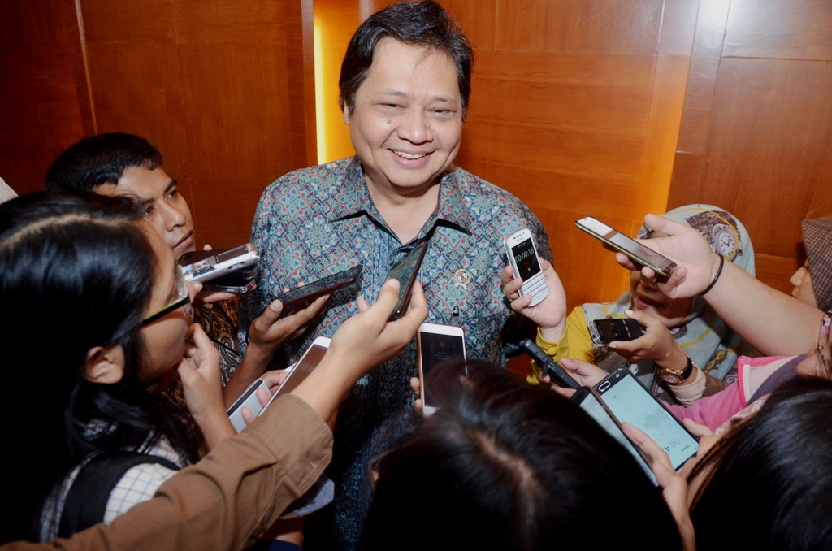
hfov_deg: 67.5
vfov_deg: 47.7
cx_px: 416
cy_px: 276
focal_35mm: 27
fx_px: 623
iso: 1600
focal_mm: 18
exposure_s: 1/200
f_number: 3.5
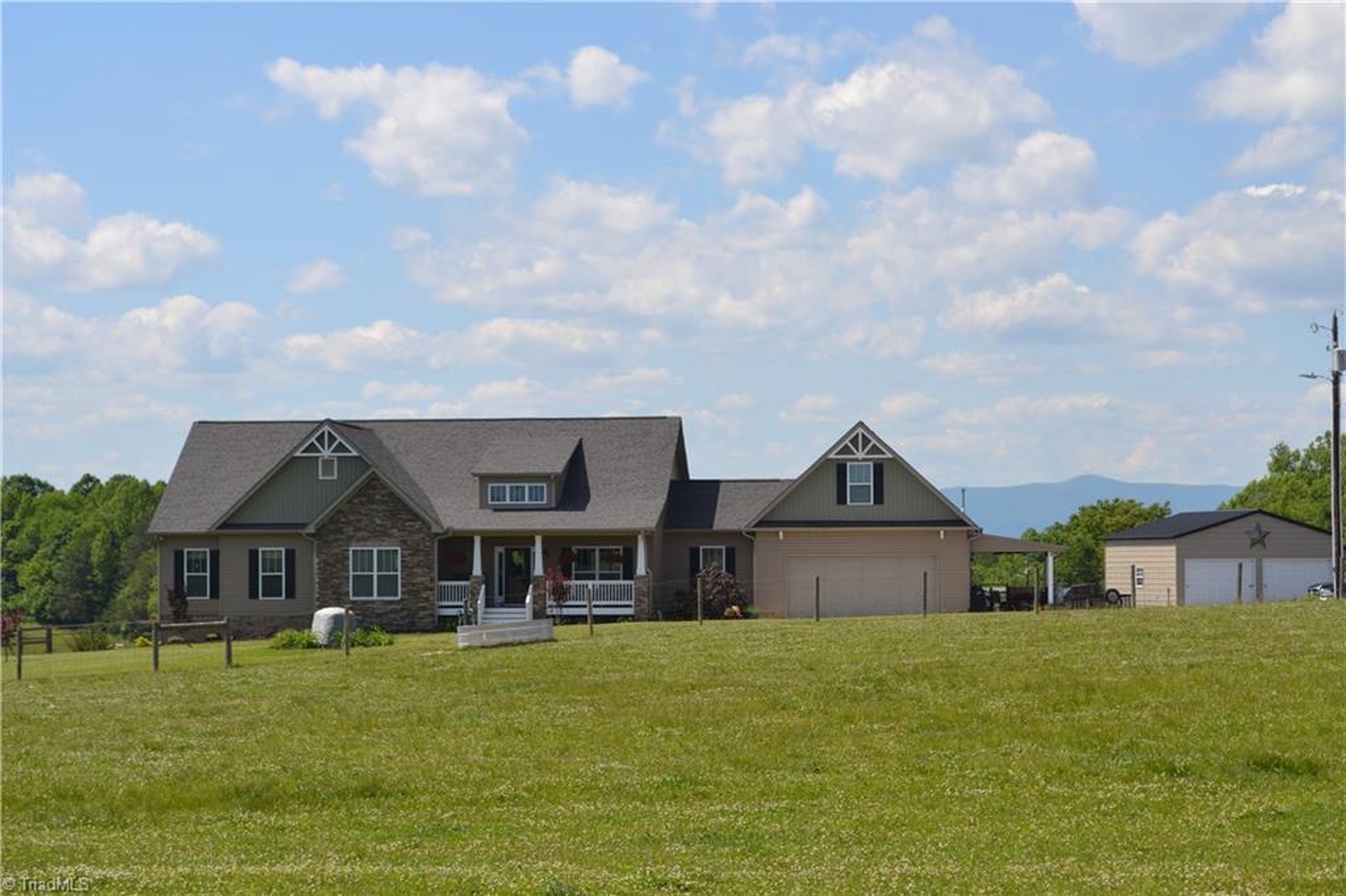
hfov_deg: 24.6
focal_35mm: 82
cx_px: 673
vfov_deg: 16.5
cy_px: 448
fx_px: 3083
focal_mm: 55
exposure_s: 1/250
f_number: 8
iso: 100
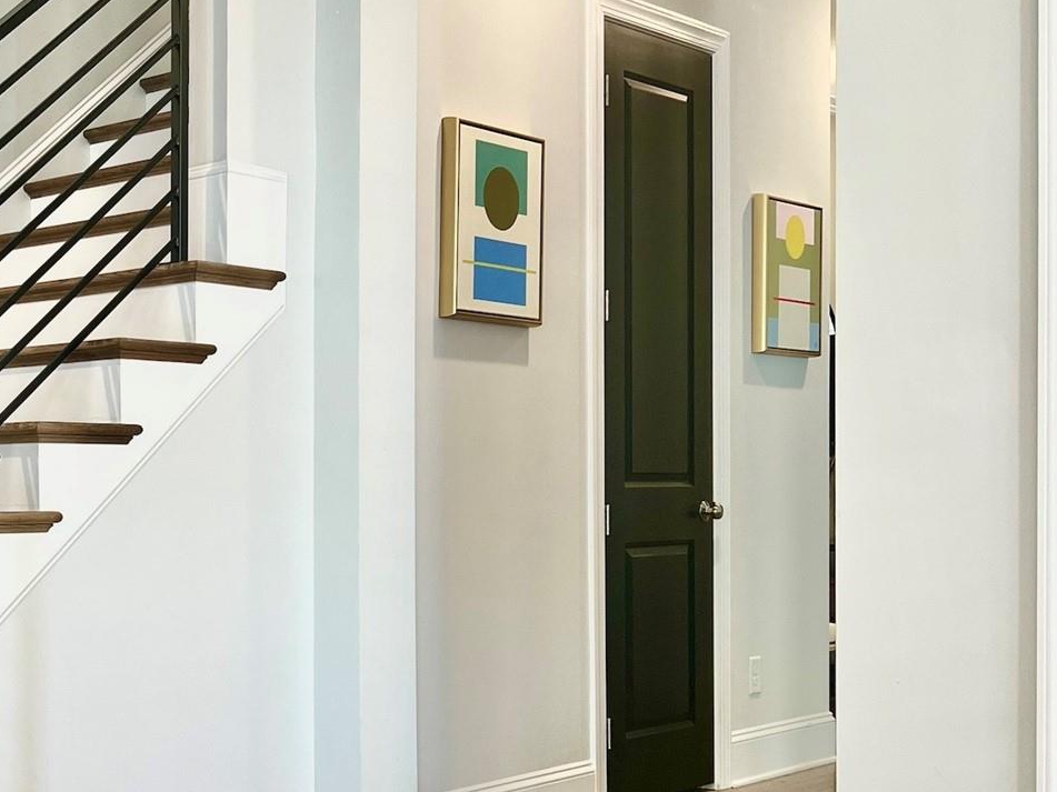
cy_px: 473
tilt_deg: -0.6
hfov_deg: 31.9
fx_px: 1710
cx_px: 19
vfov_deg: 26.0
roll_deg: +0.1
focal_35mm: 56
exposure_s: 1/60
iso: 80
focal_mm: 5.7
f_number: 1.5
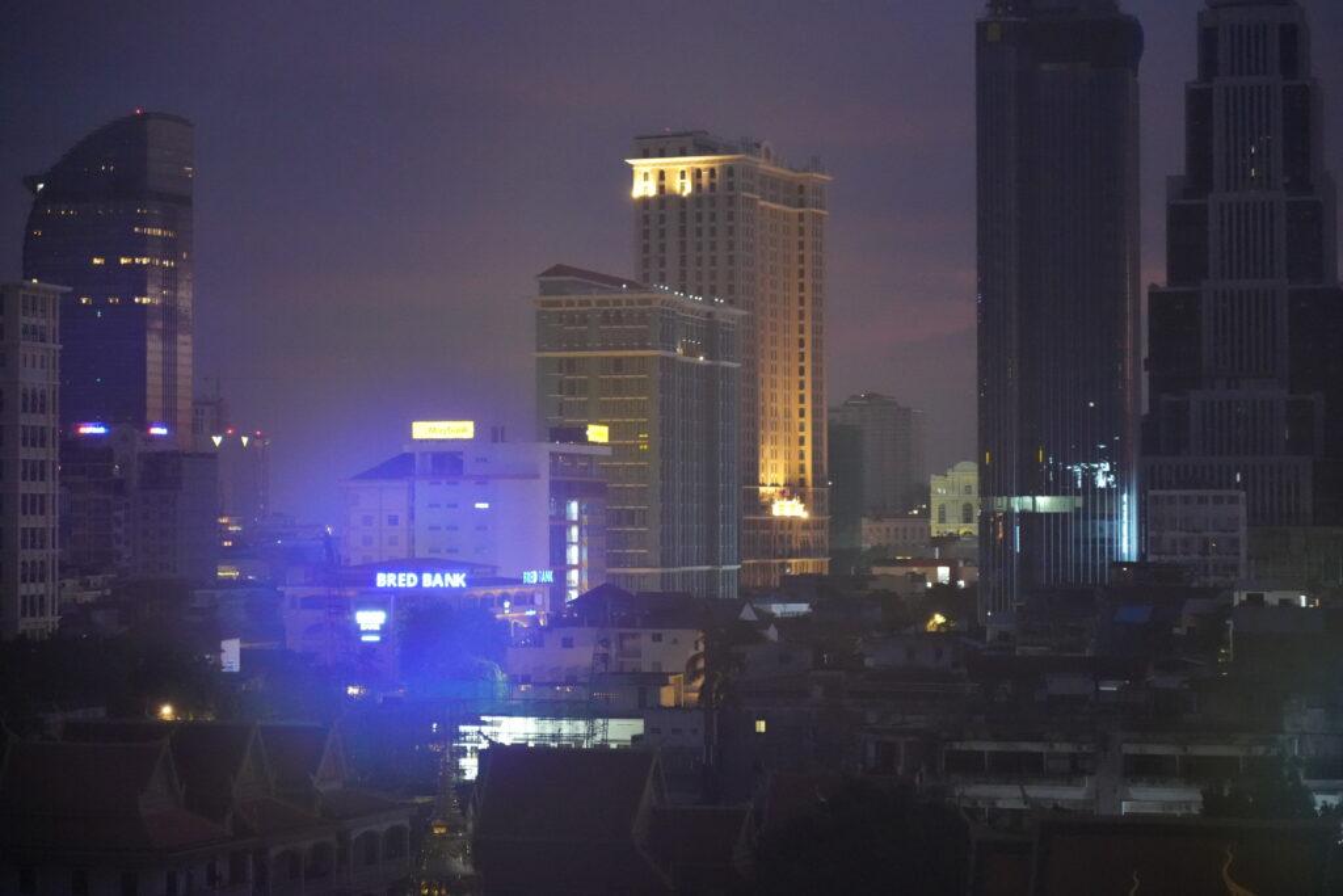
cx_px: 672
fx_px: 3283
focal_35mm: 88
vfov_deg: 15.5
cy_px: 448
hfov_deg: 23.1
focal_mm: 88
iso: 12800
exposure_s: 1/25
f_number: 4
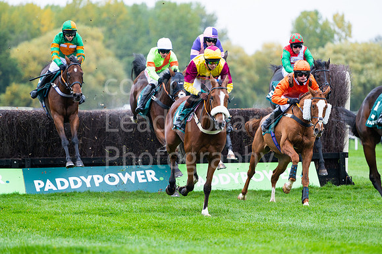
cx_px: 191
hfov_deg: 9.4
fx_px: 2333
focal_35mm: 220
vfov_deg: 6.2
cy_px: 127
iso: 500
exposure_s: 1/1000
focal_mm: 220
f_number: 4
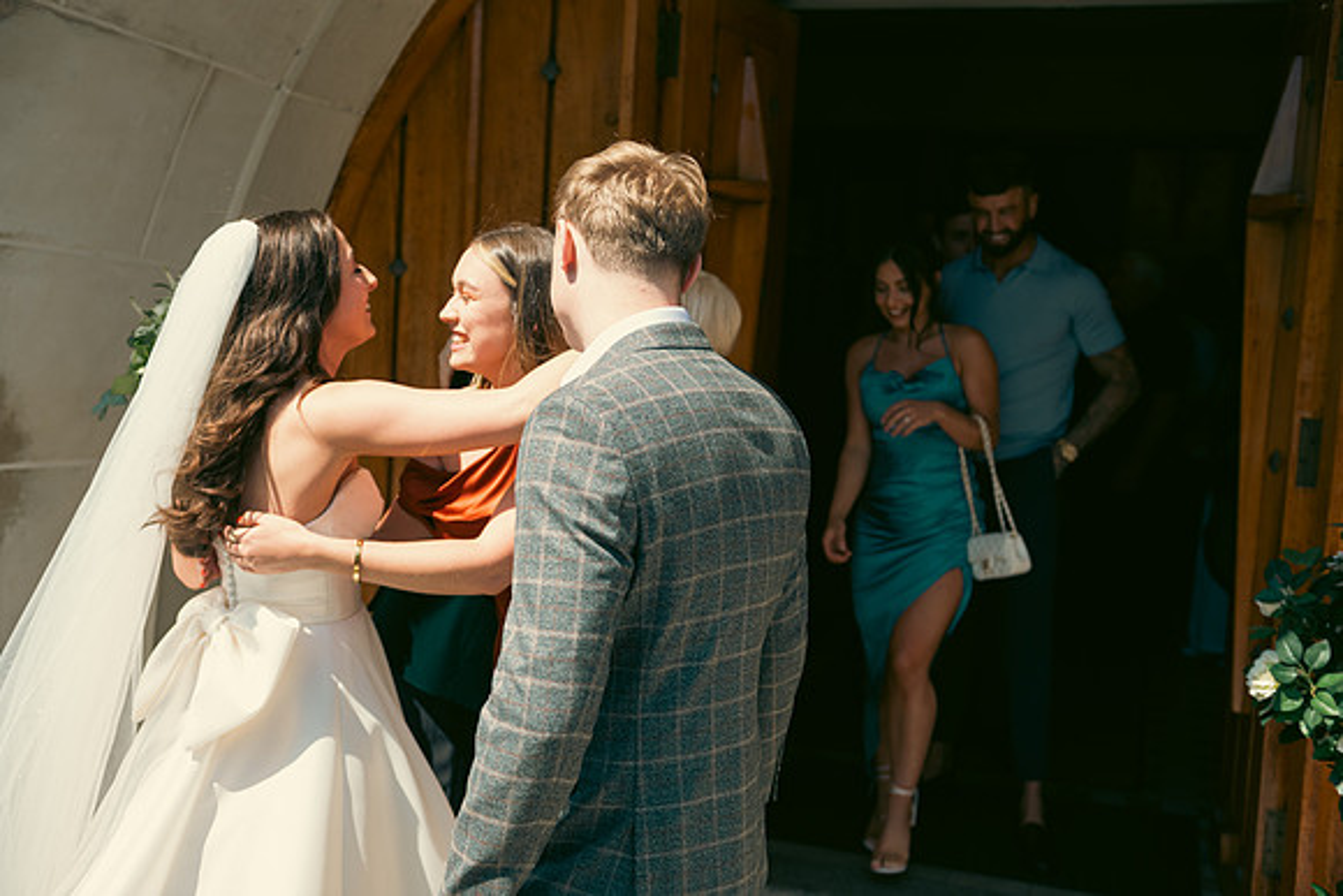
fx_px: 1493
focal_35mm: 40
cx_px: 672
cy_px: 448
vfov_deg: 33.4
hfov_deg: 48.4
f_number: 3.5
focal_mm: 40
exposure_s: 1/800
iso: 100
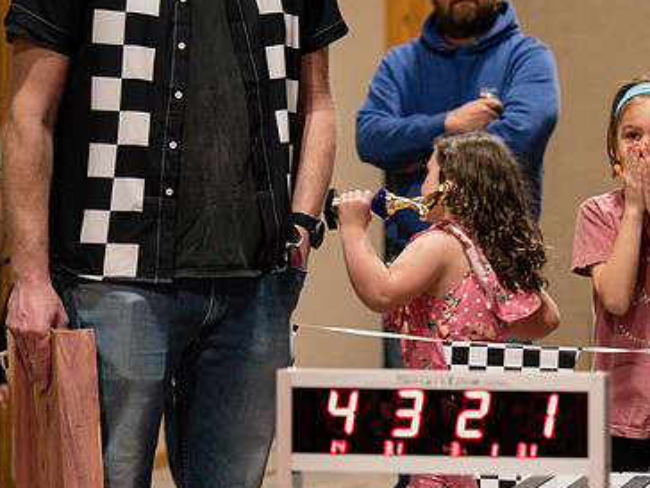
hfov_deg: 12.3
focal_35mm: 160
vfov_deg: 9.3
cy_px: 308
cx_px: 485
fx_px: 3004
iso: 2500
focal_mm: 70
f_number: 2.8
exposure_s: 1/320
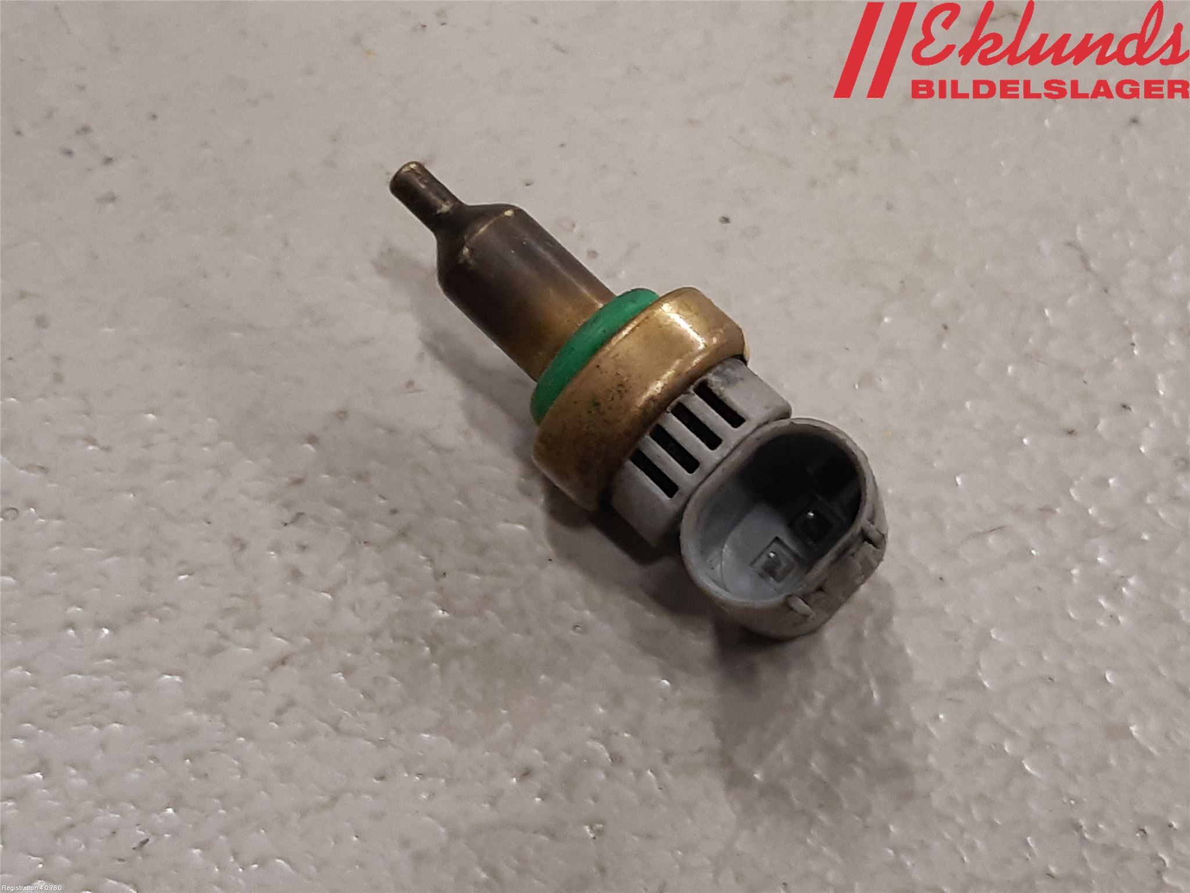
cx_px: 595
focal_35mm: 26
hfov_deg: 67.3
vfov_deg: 53.1
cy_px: 446
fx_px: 894
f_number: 1.7
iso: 160
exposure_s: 1/50
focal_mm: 3.93
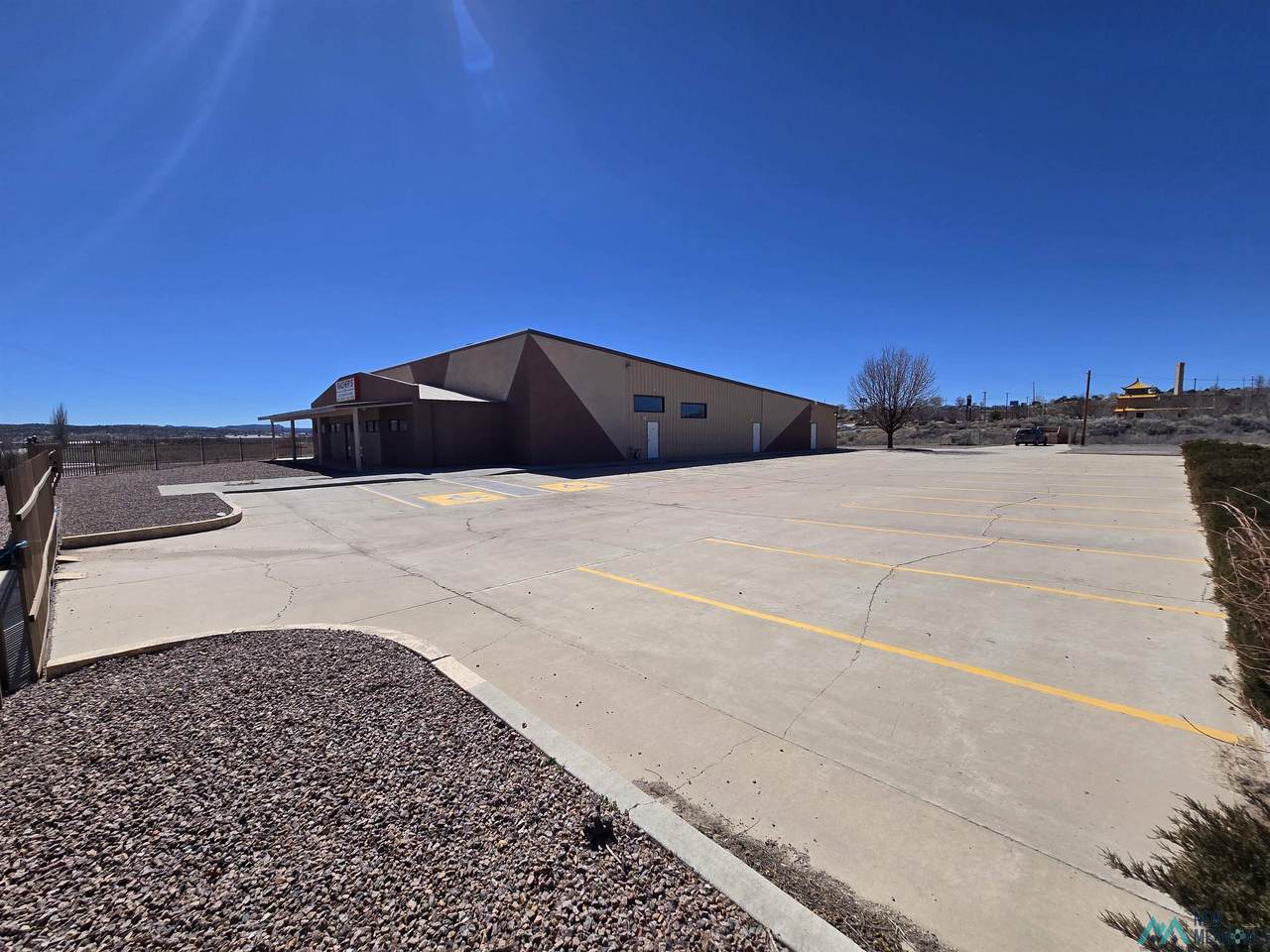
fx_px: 477
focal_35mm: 13
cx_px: 635
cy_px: 476
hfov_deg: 106.2
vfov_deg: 89.9
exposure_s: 1/4326
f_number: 2.2
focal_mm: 2.2
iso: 50
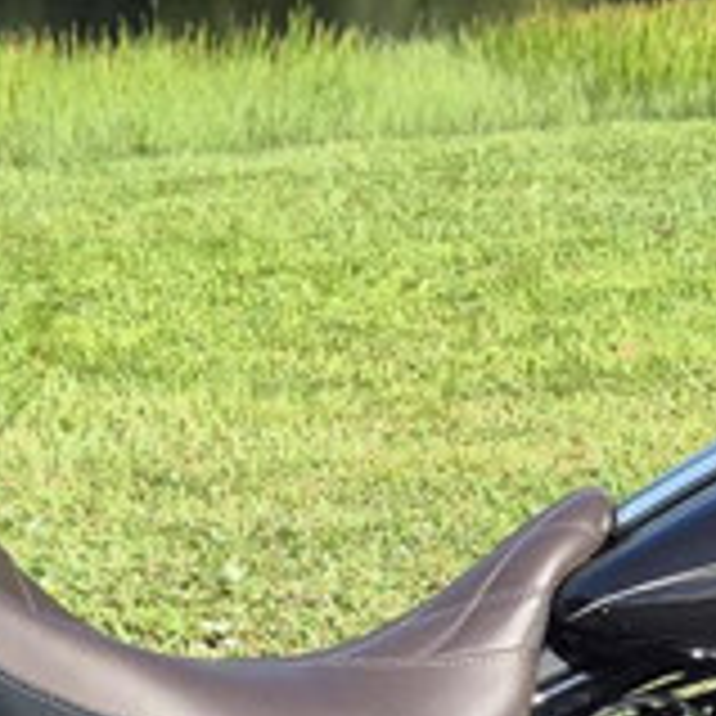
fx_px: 3183
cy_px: 666
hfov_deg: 12.8
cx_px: 462
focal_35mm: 136
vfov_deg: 12.7
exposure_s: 1/3496
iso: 80
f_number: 1.8
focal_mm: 5.4
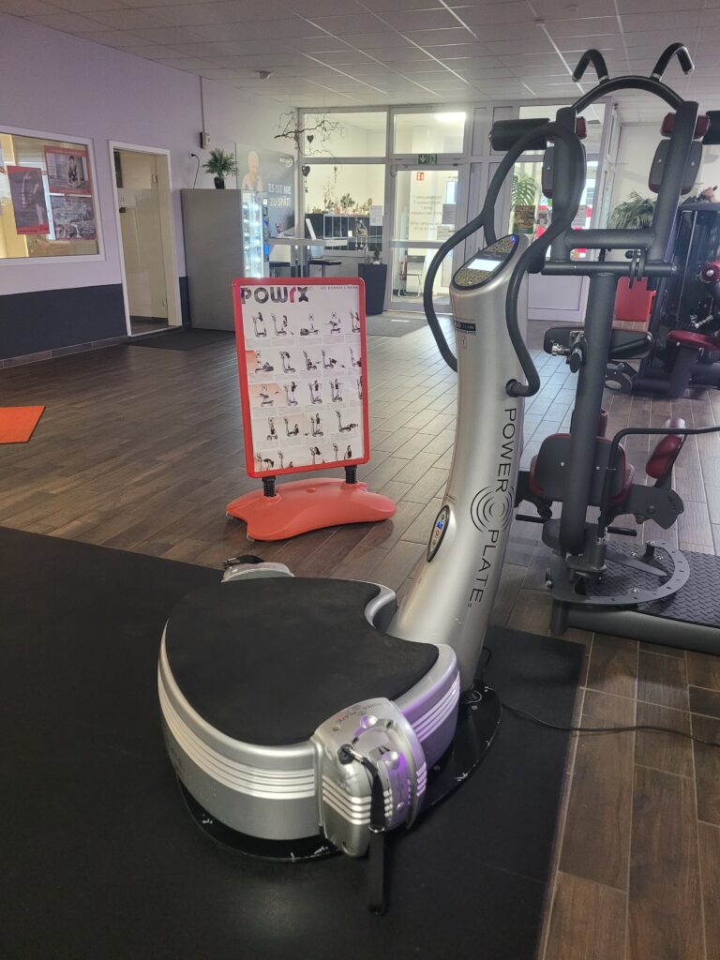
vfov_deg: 67.3
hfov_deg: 53.1
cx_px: 360
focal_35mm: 26
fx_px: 721
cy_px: 480
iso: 640
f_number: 1.8
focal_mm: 5.4
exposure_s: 1/33
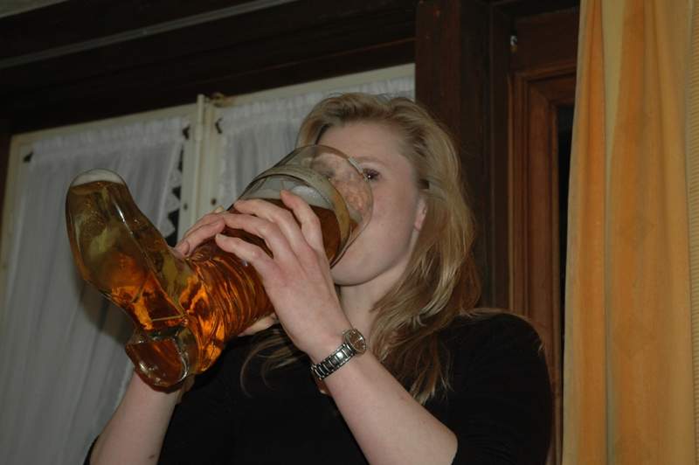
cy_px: 232
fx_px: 1397
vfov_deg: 18.9
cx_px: 350
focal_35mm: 72
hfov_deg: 28.1
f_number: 4.5
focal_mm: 48
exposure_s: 1/60
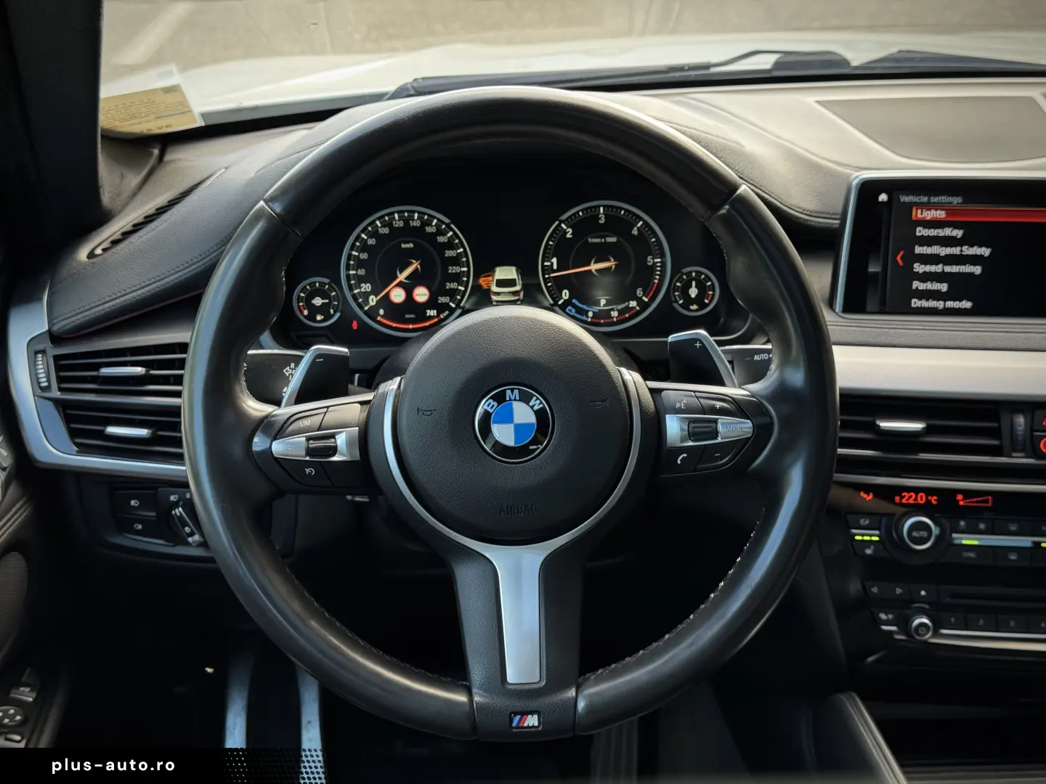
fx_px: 1450
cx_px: 523
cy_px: 392
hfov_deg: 39.7
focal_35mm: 48
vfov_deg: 30.3
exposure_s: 1/107
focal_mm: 6.76
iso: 100
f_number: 1.78
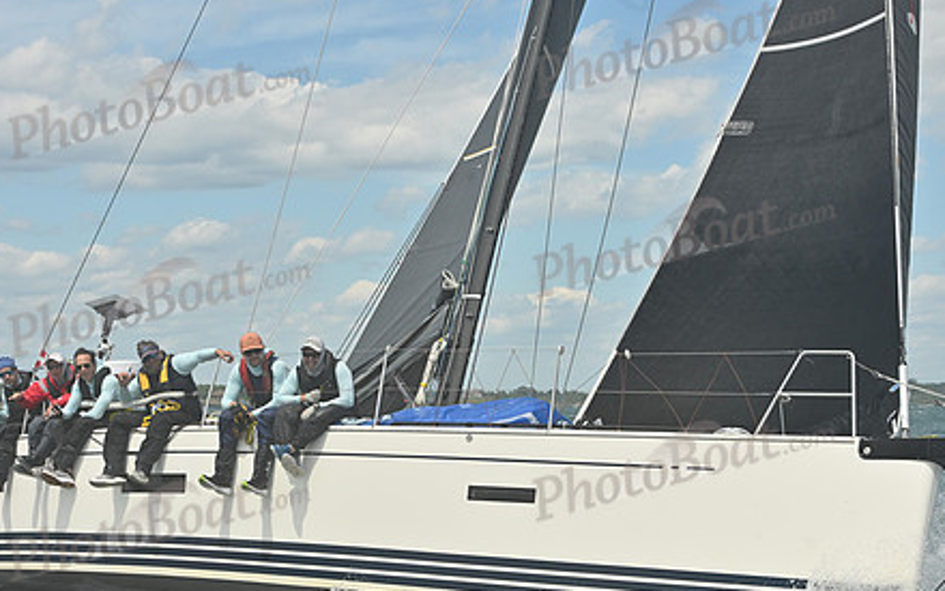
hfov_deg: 22.1
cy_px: 384
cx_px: 423
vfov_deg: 13.9
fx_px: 2421
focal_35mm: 94
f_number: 10
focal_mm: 70
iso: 320
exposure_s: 1/1250
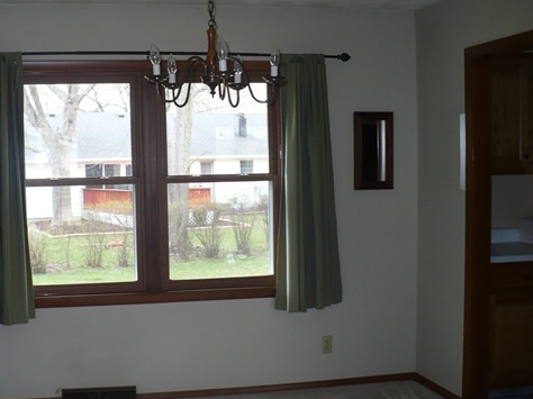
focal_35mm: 50
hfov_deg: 37.8
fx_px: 769
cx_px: 181
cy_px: 217
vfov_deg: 29.1
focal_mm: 6.1
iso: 100
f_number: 2.8
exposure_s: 1/50
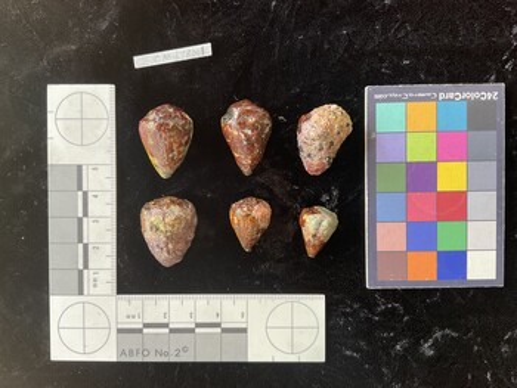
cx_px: 258
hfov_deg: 61.6
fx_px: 433
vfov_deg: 48.3
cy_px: 194
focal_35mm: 29
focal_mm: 3
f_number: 1.8
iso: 40
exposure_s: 1/60
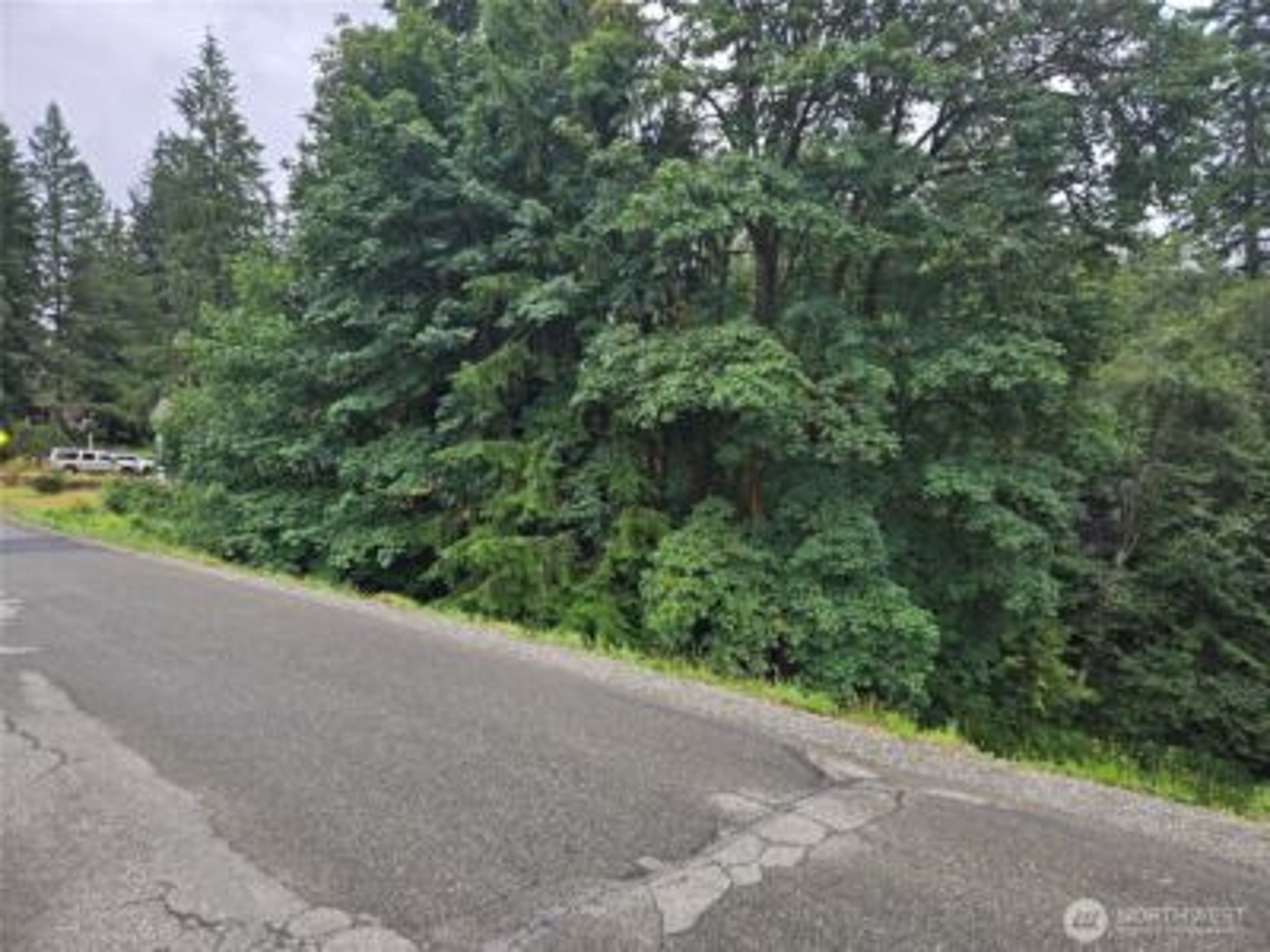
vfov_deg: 58.9
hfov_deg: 73.9
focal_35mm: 23
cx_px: 635
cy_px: 476
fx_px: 844
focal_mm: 5.4
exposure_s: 1/366
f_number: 1.8
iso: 25
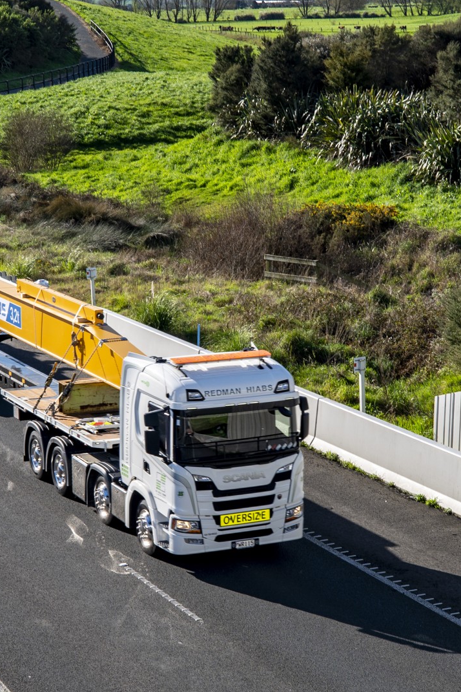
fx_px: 1018
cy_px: 348
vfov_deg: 37.5
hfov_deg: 24.6
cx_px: 20
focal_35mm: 53
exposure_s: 1/320
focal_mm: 35
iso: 100
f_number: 6.3
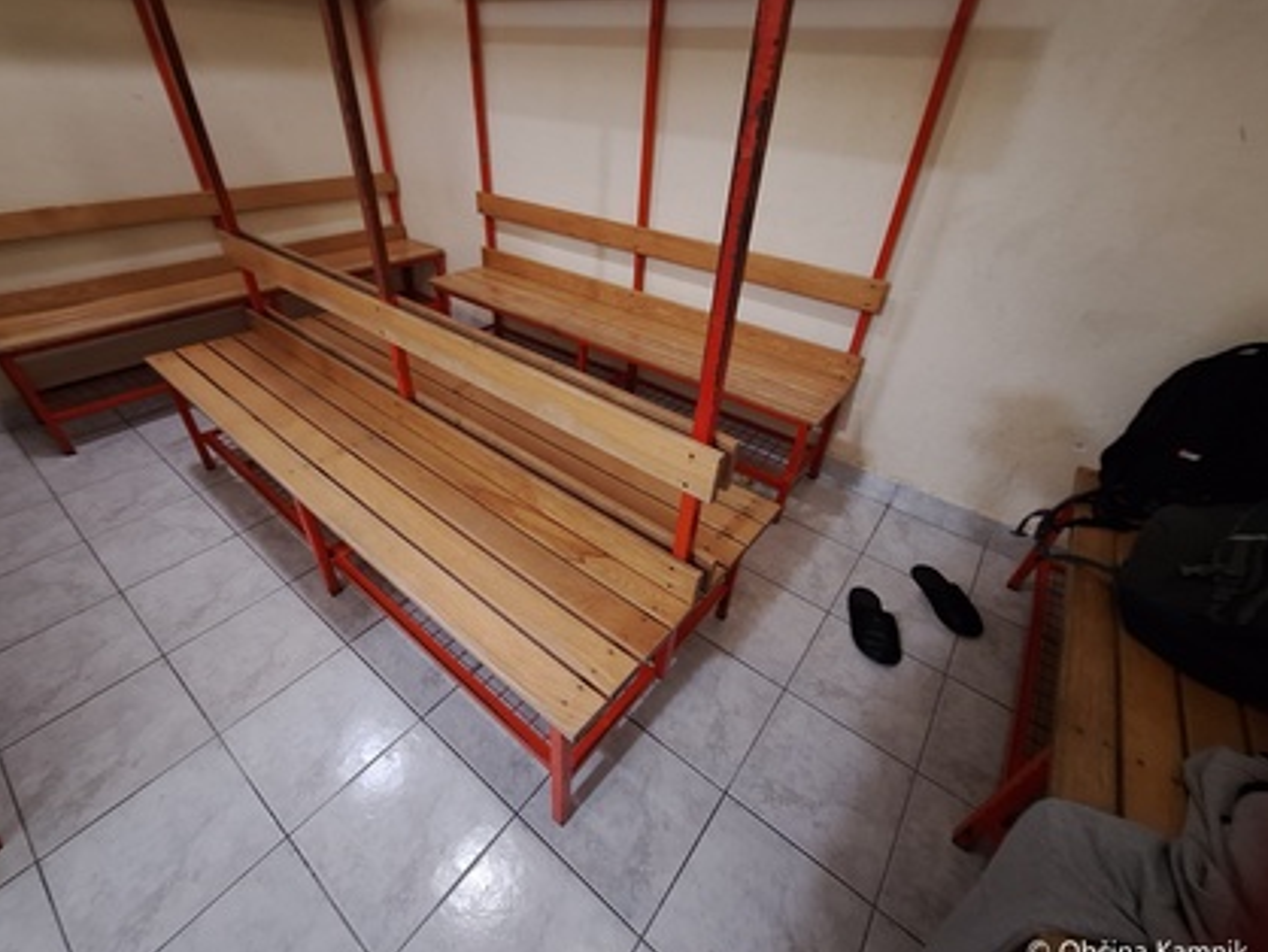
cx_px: 607
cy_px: 482
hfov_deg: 102.0
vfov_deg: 85.7
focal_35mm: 14
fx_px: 513
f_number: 2.2
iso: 400
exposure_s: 1/8
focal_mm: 1.74
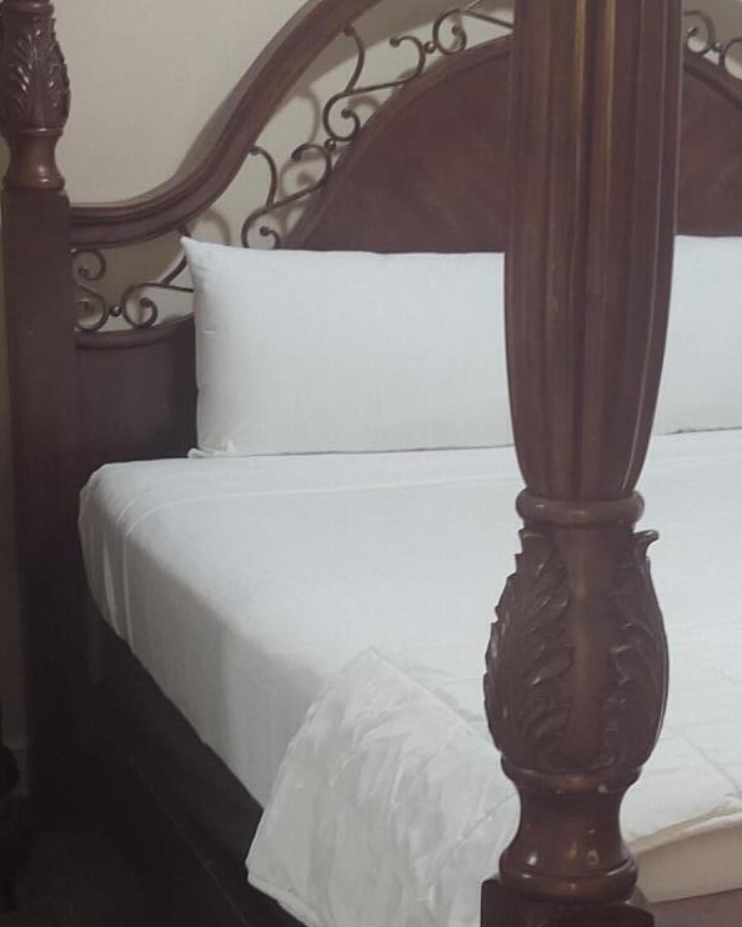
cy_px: 631
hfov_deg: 21.6
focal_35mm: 71
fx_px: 1948
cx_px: 403
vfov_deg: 26.6
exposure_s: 1/30
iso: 475
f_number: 1.7
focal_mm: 4.75
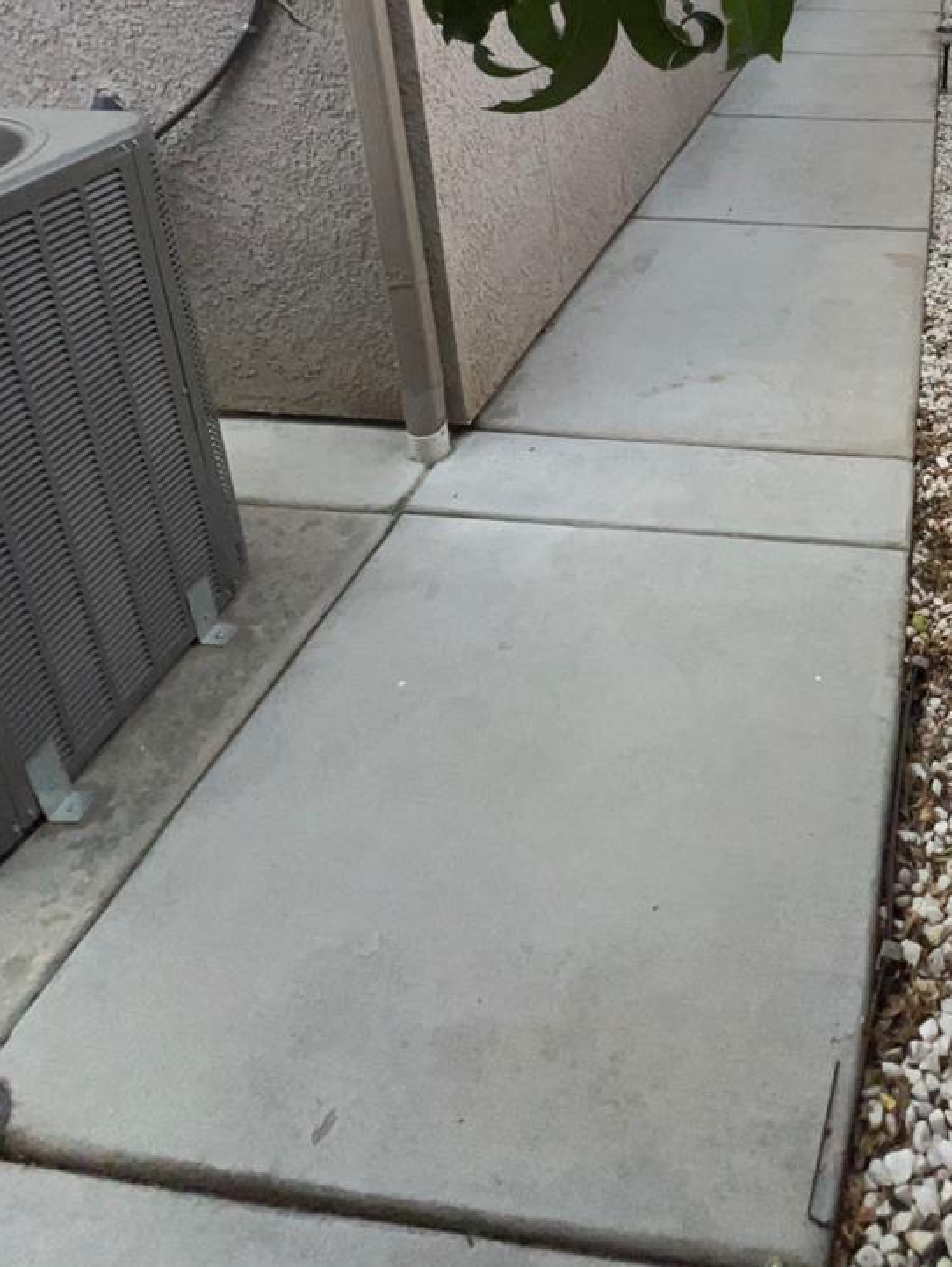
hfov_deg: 47.6
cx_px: 804
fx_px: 989
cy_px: 135
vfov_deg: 56.6
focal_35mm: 27
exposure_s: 1/2732
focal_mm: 1.57
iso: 25
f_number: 1.8
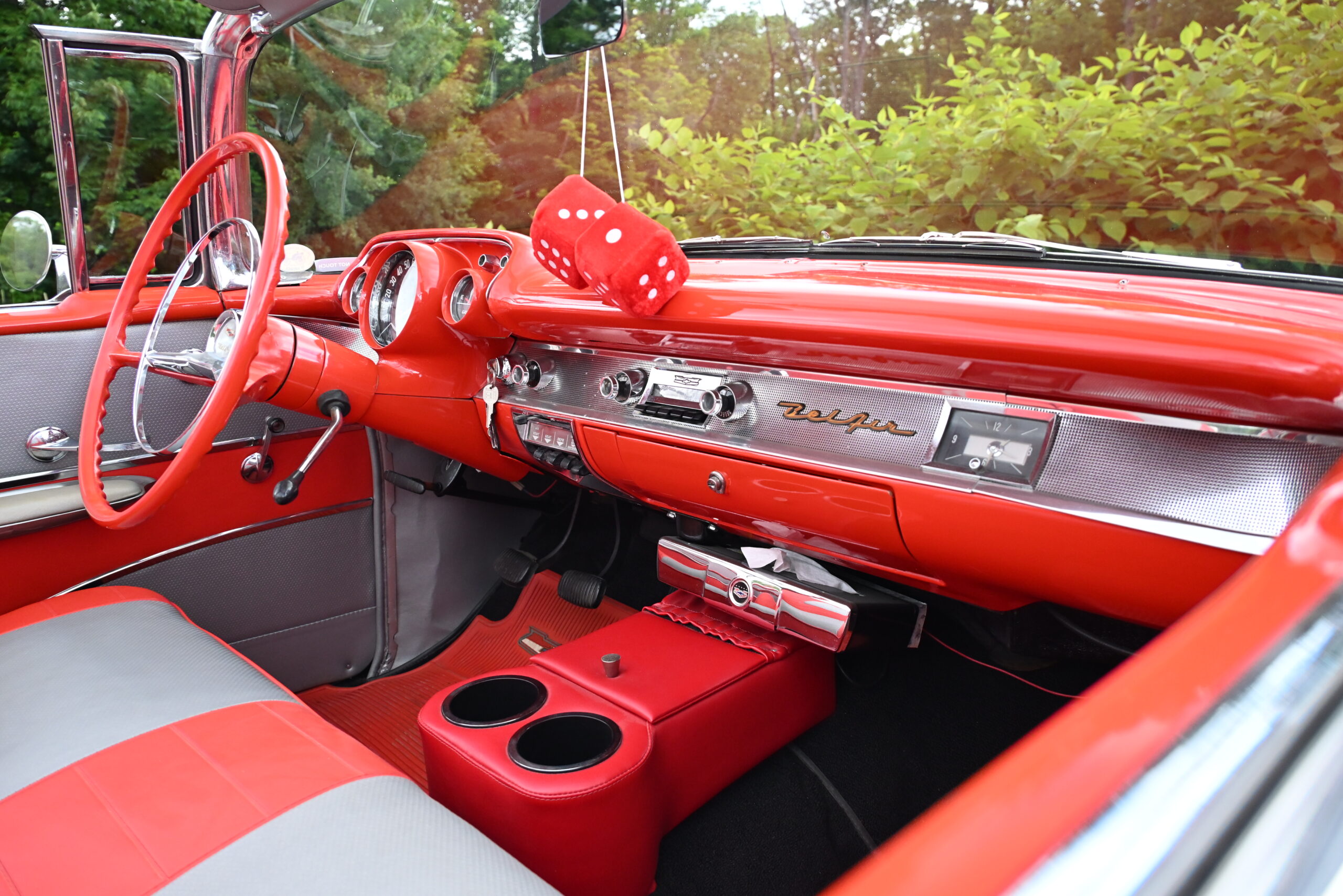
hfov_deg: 67.4
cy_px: 448
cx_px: 672
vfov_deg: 47.9
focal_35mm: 27
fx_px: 1007
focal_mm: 18
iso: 1000
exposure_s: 1/125
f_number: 3.5
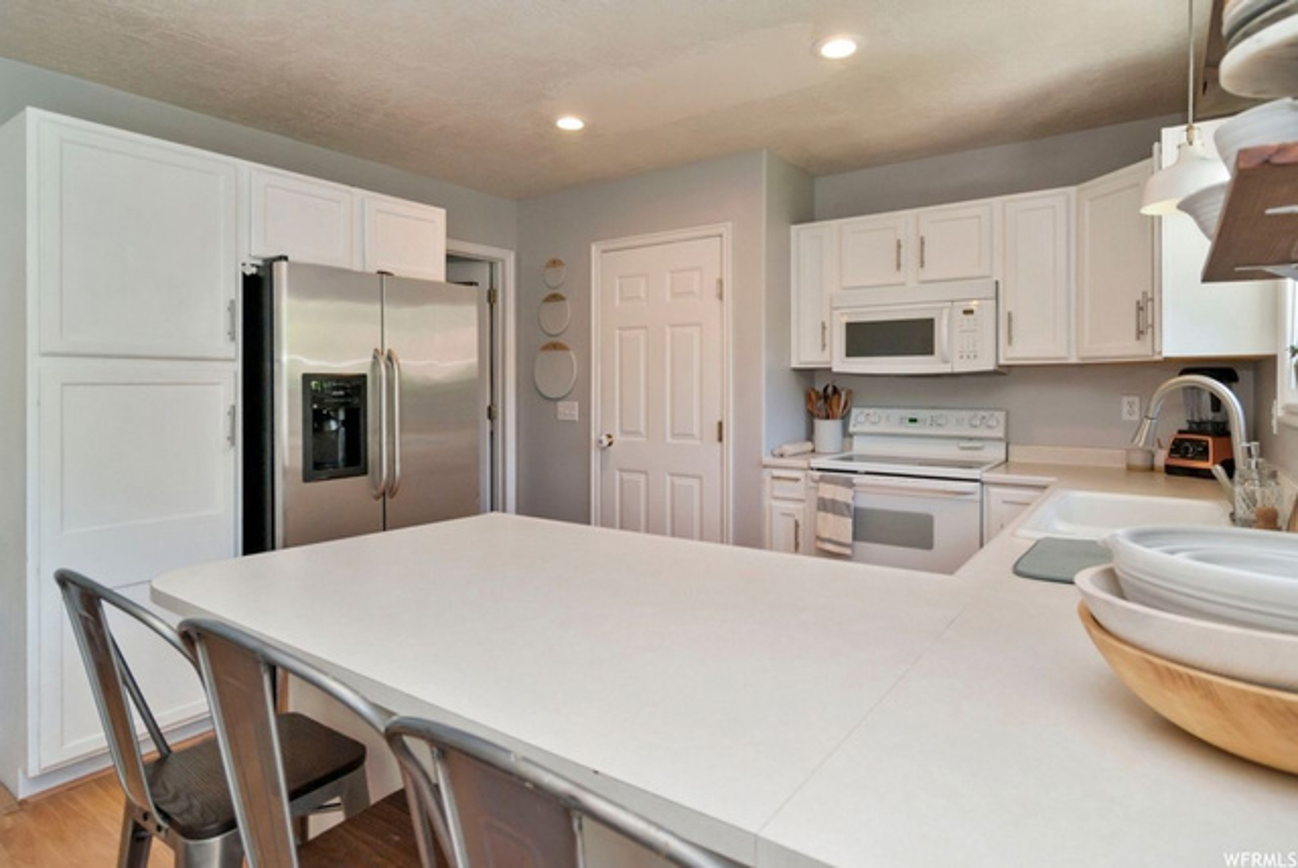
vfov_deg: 67.5
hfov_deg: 89.9
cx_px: 649
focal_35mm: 18
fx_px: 650
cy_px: 434
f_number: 5
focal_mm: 12
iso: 200
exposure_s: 1/80
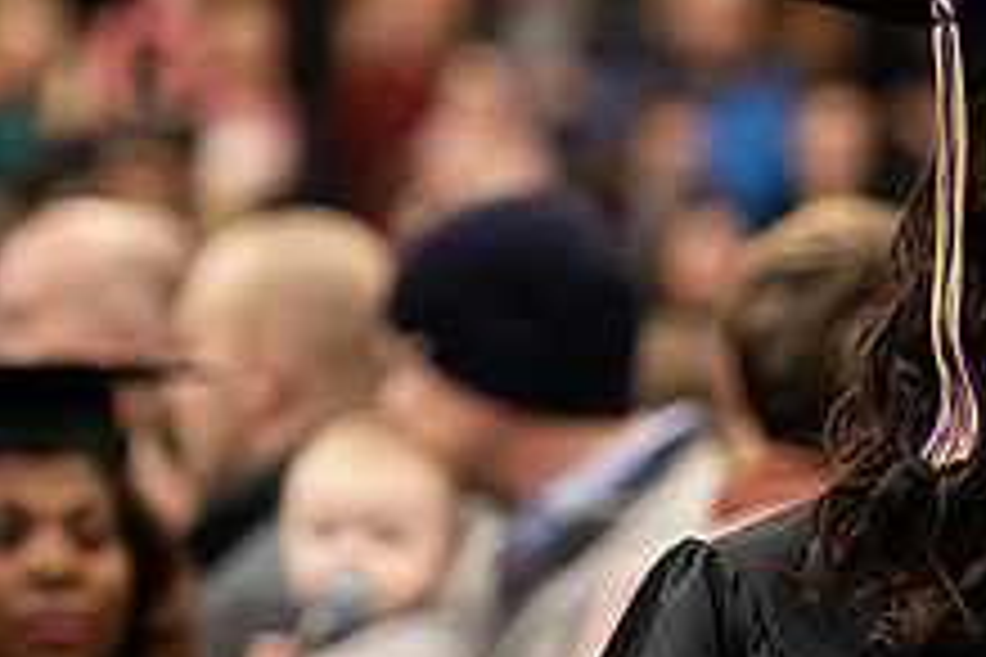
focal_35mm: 345
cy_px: 506
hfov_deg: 5.9
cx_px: 1297
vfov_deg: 4.0
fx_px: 9448
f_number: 3.2
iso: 2000
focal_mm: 130
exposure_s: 1/200
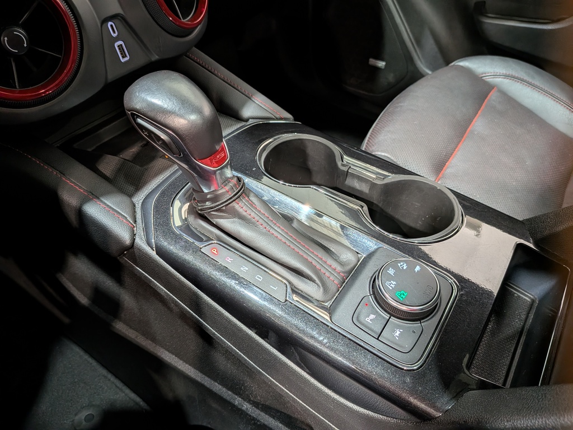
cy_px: 215
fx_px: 397
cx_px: 286
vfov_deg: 56.8
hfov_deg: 71.6
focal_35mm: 24
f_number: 1.7
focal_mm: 4.53
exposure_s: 1/30
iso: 26
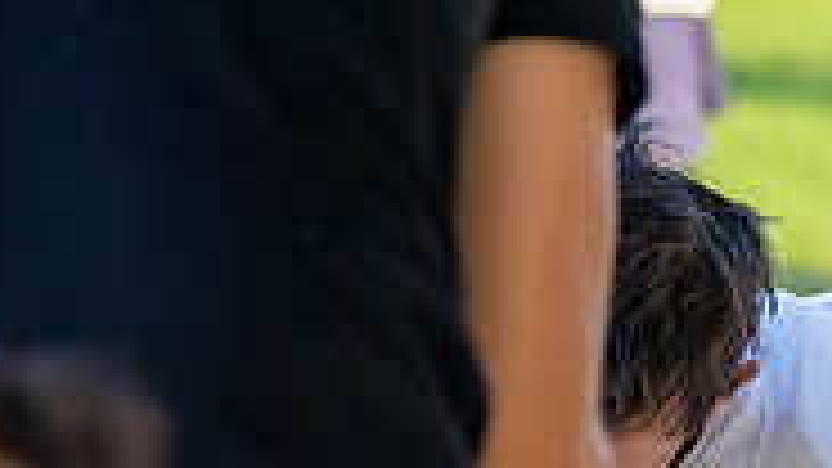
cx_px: 1143
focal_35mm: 277
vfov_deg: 4.4
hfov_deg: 7.7
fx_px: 6110
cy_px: 384
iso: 320
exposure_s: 1/2000
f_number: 2.8
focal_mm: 78
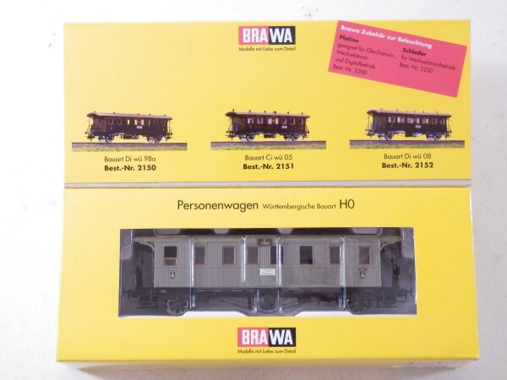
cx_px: 254
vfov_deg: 22.3
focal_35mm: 66
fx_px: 967
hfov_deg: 29.4
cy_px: 190
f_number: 4.4
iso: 1250
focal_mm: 11.9
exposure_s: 1/160
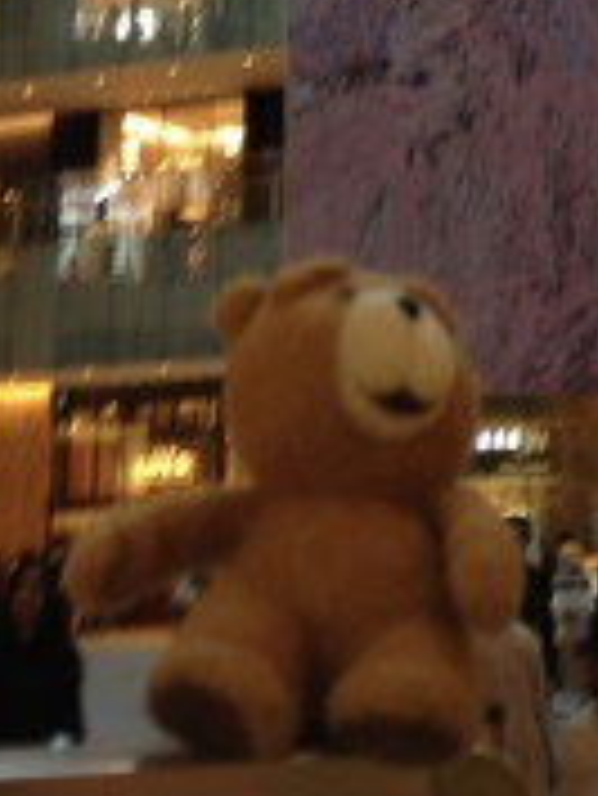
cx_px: 510
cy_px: -274
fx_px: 2278
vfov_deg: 18.3
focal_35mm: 99
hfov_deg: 14.8
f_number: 2.4
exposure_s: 1/24
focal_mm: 4.28
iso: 50
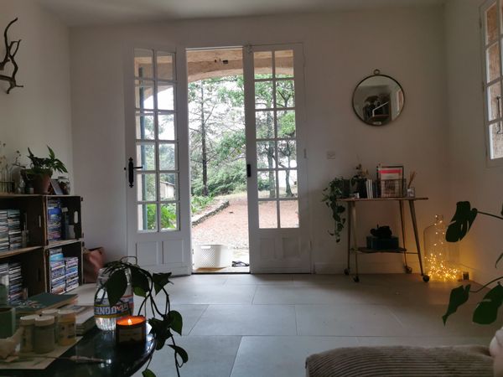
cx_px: 252
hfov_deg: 65.3
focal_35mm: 27
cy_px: 188
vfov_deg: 51.4
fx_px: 392
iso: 160
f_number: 1.6
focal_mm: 5.56
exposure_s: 1/100
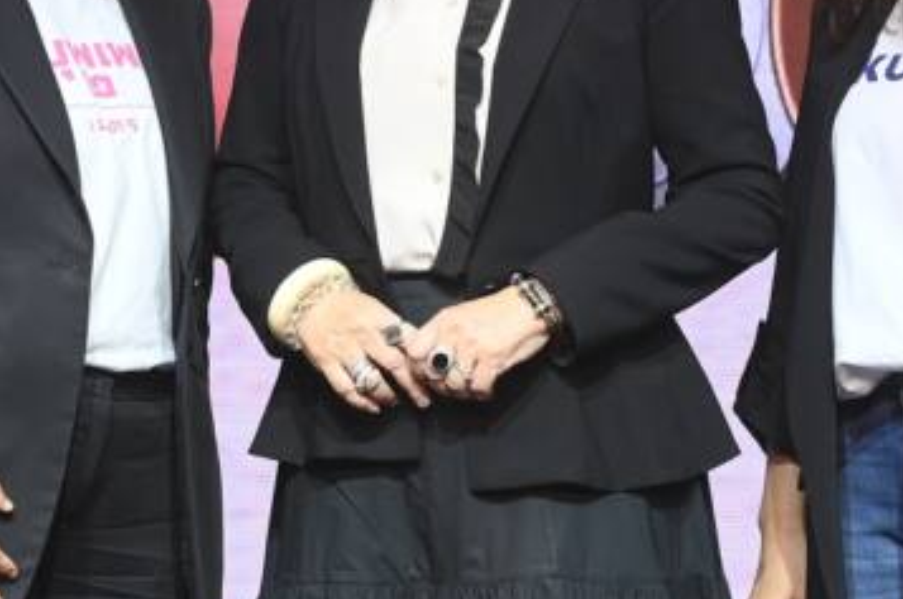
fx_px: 4885
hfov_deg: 10.5
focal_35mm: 195
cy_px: -222
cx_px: 255
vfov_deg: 6.9
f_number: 6.3
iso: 1000
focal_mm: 58
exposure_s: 1/100
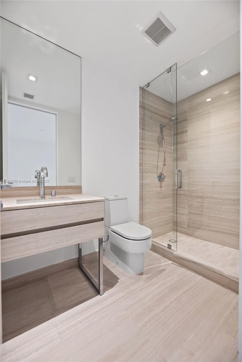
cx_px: 121
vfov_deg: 104.2
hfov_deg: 81.3
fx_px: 141
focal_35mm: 14
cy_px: 181
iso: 125
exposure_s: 1/3
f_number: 7.1
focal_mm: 14
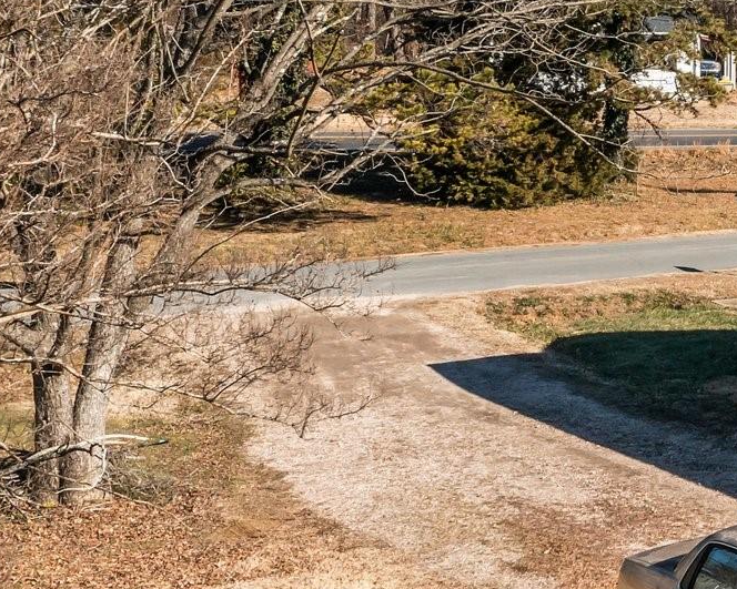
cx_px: 1107
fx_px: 1767
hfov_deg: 20.2
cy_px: 201
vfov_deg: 18.9
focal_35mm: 81
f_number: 6.3
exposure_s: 1/800
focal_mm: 10.26
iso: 100
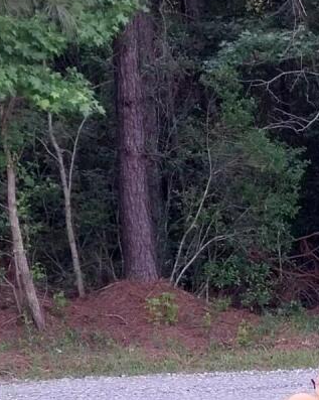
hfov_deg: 11.7
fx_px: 1512
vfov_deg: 13.1
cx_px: 402
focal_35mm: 128
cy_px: 798
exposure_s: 1/120
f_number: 1.8
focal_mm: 4
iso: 32
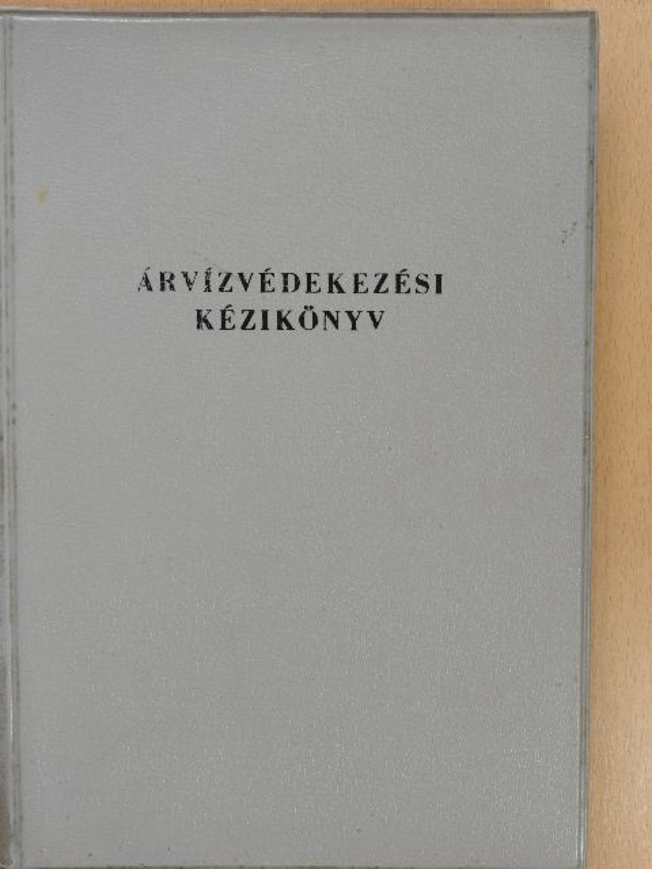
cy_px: 434
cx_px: 326
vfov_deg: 38.2
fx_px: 1256
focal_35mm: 50
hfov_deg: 29.1
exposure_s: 1/25
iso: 400
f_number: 5
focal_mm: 9
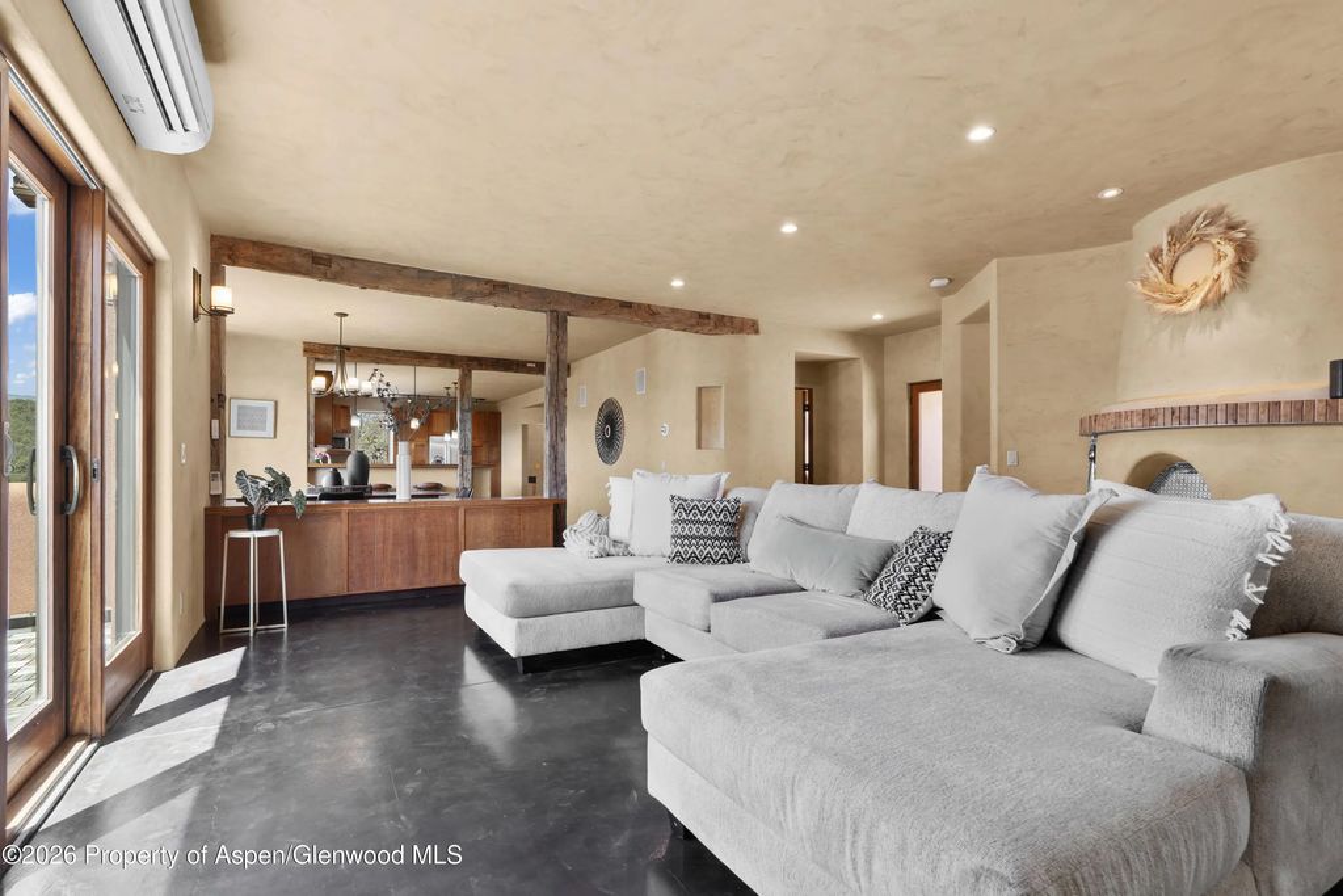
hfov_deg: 93.3
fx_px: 634
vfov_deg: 70.5
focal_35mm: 17
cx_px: 672
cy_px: 448
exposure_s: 1.3
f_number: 8
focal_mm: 17
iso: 50
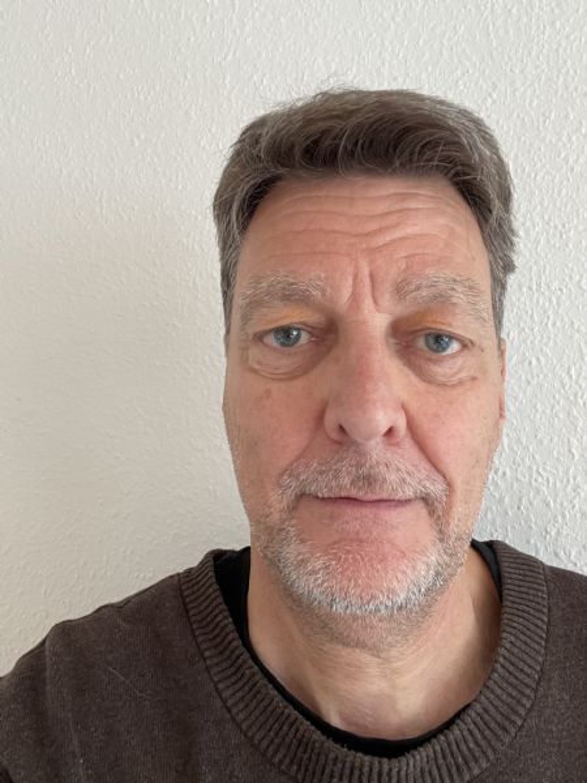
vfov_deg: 60.0
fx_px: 678
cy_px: 392
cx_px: 294
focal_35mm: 30
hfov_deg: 46.8
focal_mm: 2.71
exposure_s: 1/60
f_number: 2.2
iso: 160
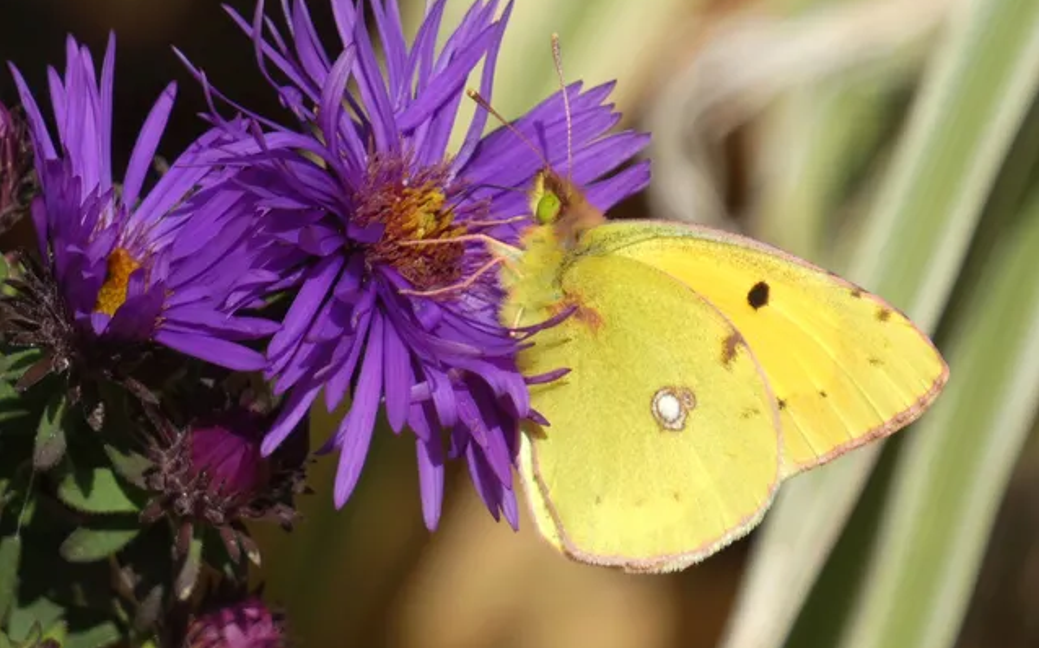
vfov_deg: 2.3
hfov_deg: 3.7
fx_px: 15990
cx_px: 520
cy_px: 295
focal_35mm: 565
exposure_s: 1/200
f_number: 5.6
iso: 80
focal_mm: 95.2
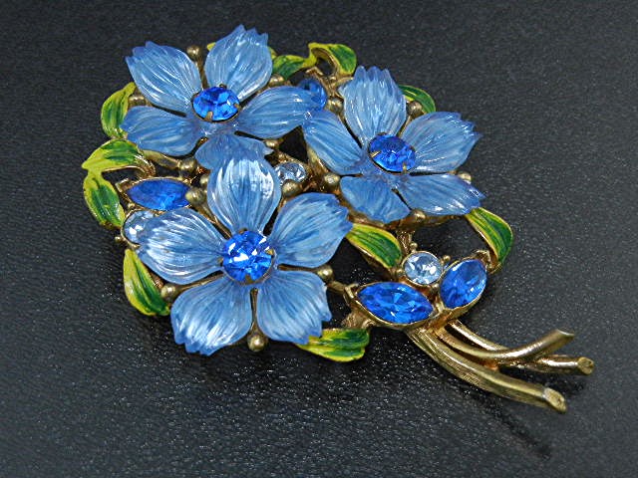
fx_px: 1087
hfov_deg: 32.7
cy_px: 239
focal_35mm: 59
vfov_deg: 24.8
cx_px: 319
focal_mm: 10.6
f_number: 8
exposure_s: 1/30
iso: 800
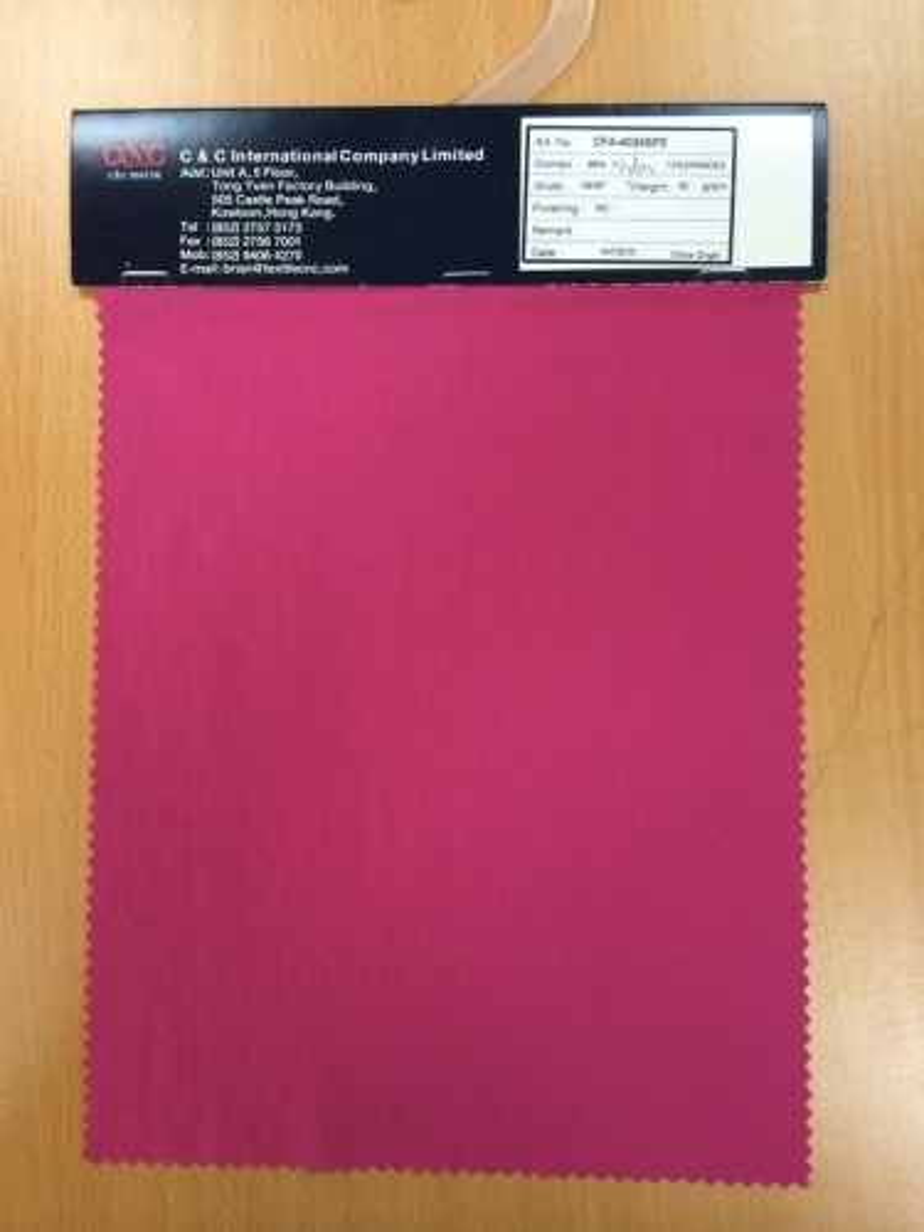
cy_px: 616
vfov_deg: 60.0
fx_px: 1068
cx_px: 462
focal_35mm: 30
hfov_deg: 46.8
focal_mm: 4.12
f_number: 2.2
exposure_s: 1/33
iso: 200
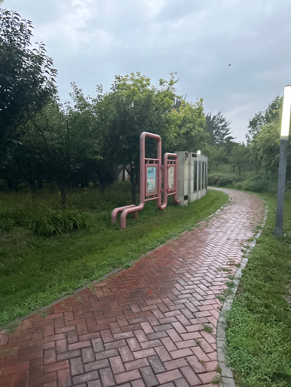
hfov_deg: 56.8
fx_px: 269
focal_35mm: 24
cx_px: 146
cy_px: 194
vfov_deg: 71.6
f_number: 1.78
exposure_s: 1/50
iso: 800
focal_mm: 6.86
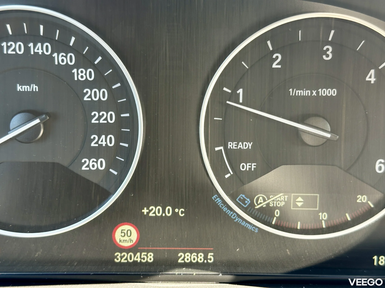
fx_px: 534
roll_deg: +2.2
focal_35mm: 48
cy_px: 144
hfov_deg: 39.7
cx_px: 192
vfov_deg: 30.3
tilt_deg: -24.6
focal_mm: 6.86
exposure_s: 1/67
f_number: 1.78
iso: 80
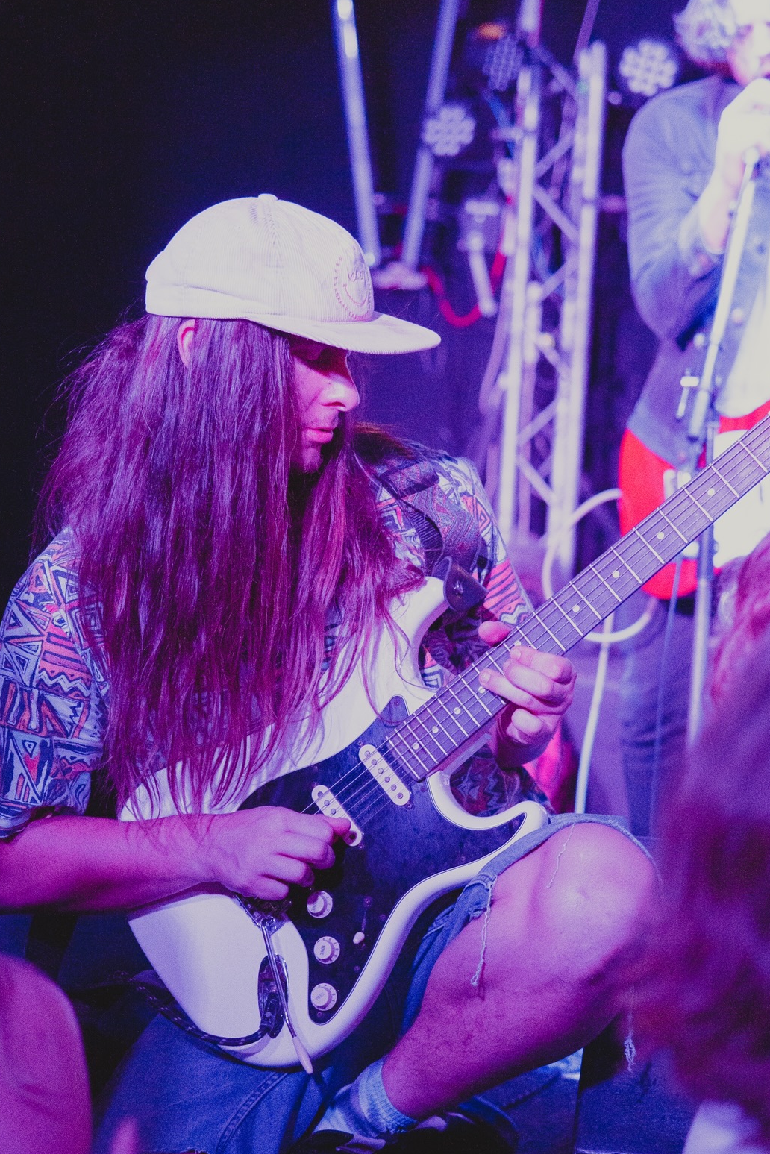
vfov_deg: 30.0
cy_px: 696
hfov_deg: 20.3
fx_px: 2148
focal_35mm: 67
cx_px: 360
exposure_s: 1/200
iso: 1000
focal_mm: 30
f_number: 2
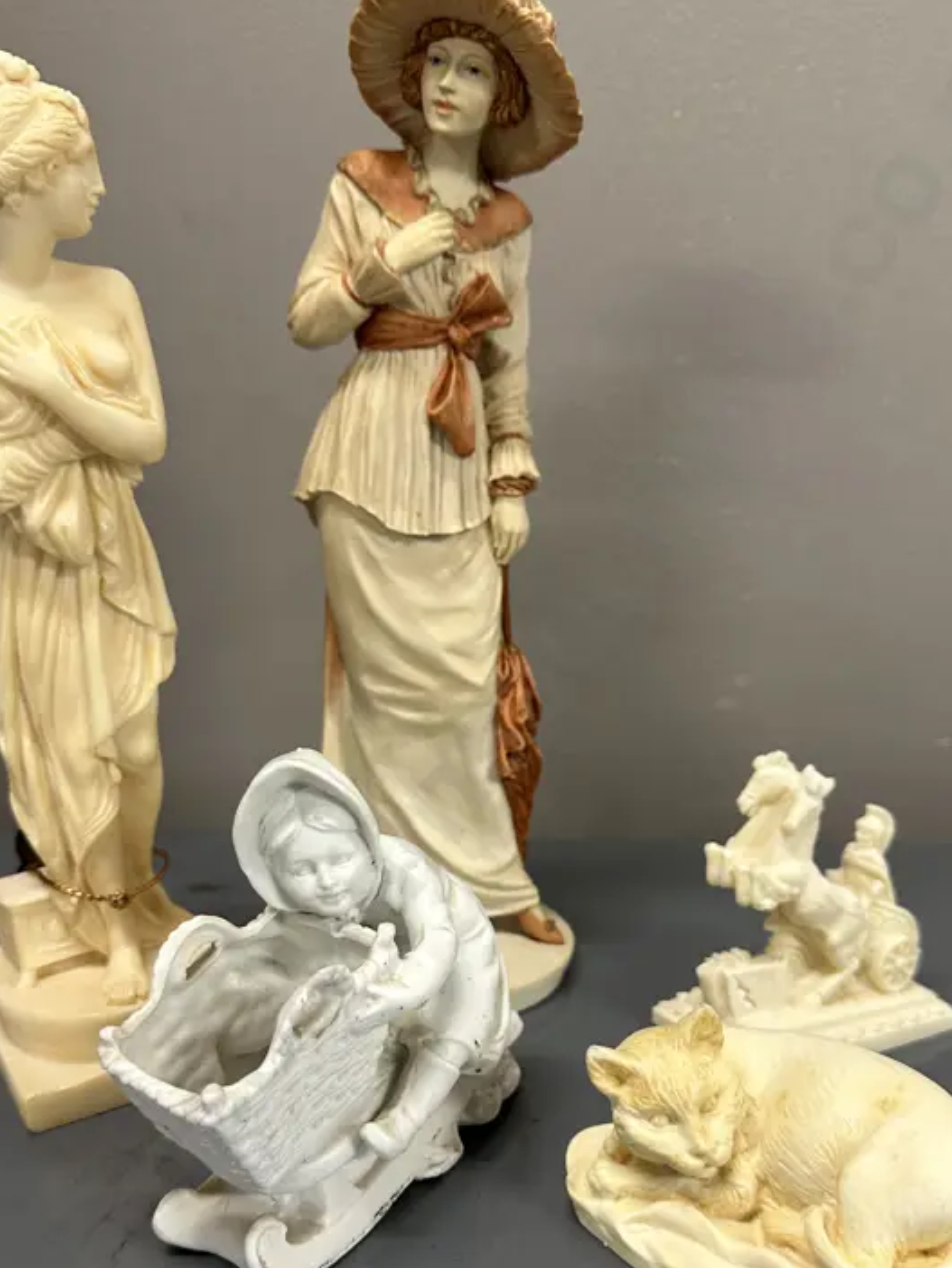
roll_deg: -0.6
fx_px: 1283
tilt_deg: -18.6
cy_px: 764
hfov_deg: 40.7
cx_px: 475
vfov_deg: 52.2
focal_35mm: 35
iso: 125
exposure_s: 1/50
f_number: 1.78
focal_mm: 6.86
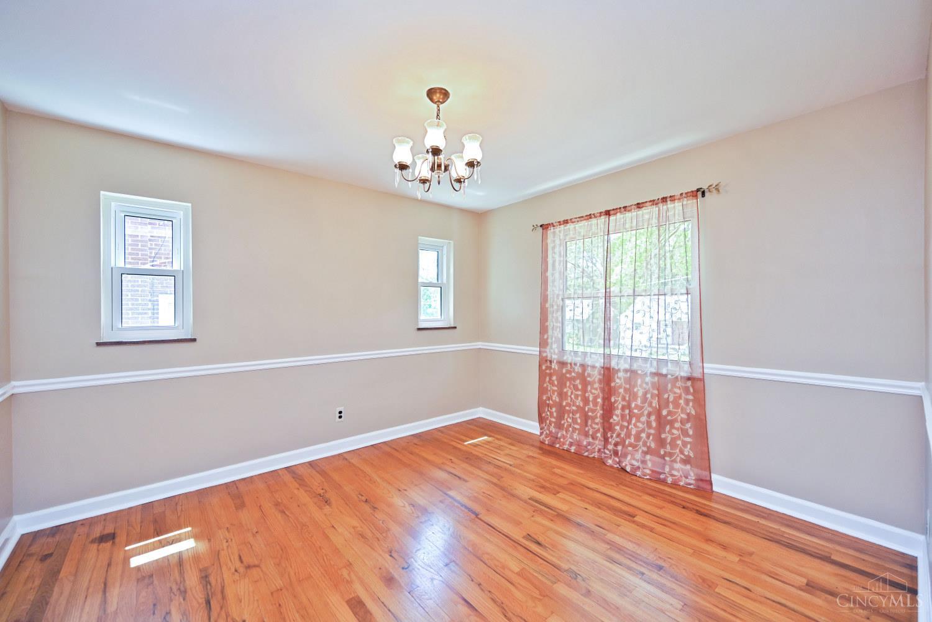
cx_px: 466
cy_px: 311
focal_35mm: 14
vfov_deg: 81.2
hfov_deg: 104.3
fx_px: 362
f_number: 4
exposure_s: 1/60
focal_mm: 14
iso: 250
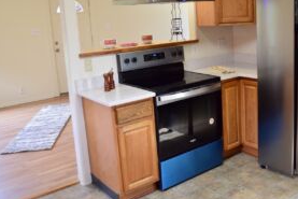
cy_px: 72
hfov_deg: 48.8
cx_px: 195
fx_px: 323
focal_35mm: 39
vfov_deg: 34.0
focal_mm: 18
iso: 640
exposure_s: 1/100
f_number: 3.5
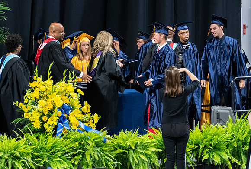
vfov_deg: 3.4
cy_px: 85
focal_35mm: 404
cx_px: 161
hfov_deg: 5.1
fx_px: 2822
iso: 2000
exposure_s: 1/200
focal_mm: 200
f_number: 4
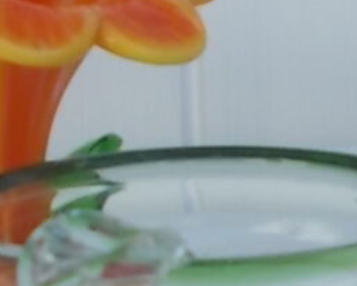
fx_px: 1658
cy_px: 222
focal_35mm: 157
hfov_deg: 11.5
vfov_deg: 9.8
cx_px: 619
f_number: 3.2
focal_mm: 4.6
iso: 80
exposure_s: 1/400
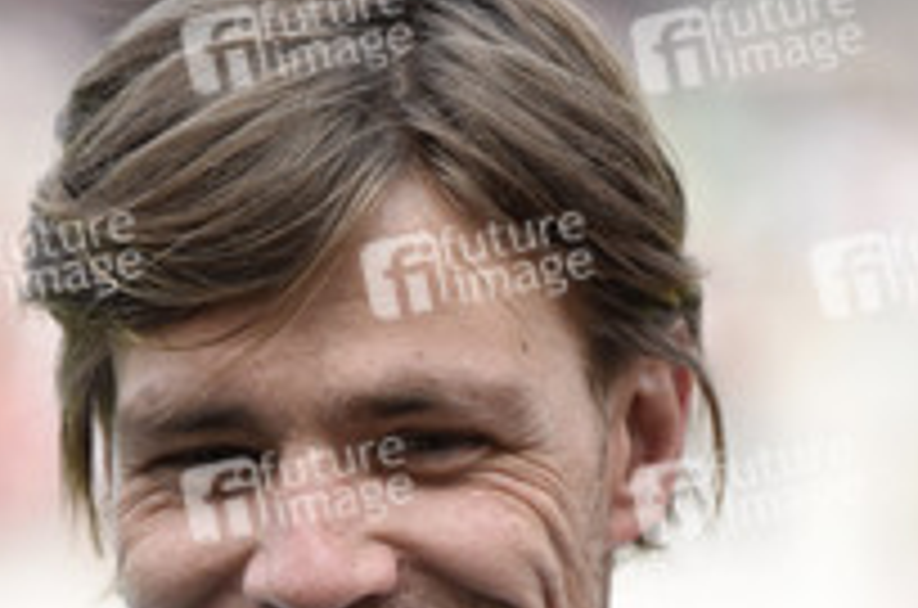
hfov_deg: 3.5
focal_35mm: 598
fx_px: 15213
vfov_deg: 2.3
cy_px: 603
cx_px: 358
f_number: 3.5
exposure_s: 1/4000
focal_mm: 180
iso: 800
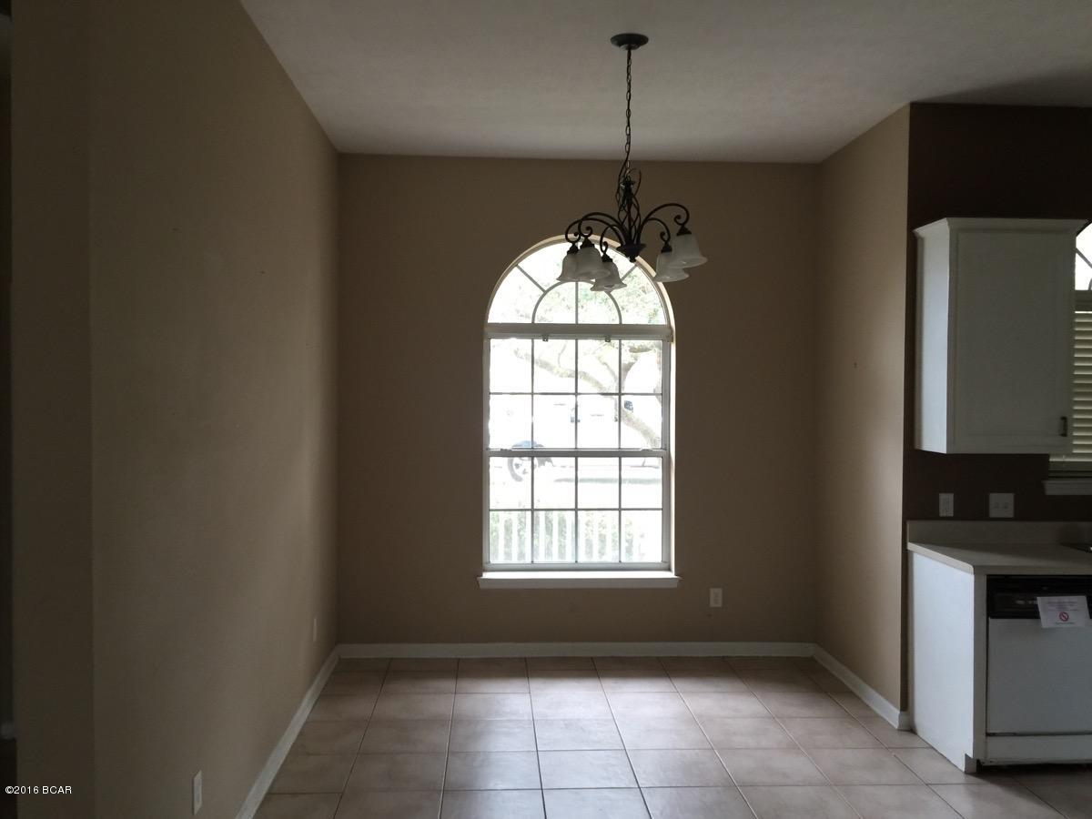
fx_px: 915
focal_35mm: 29
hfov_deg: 61.7
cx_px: 546
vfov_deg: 48.2
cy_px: 410
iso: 40
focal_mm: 4.15
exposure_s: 1/15
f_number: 2.2
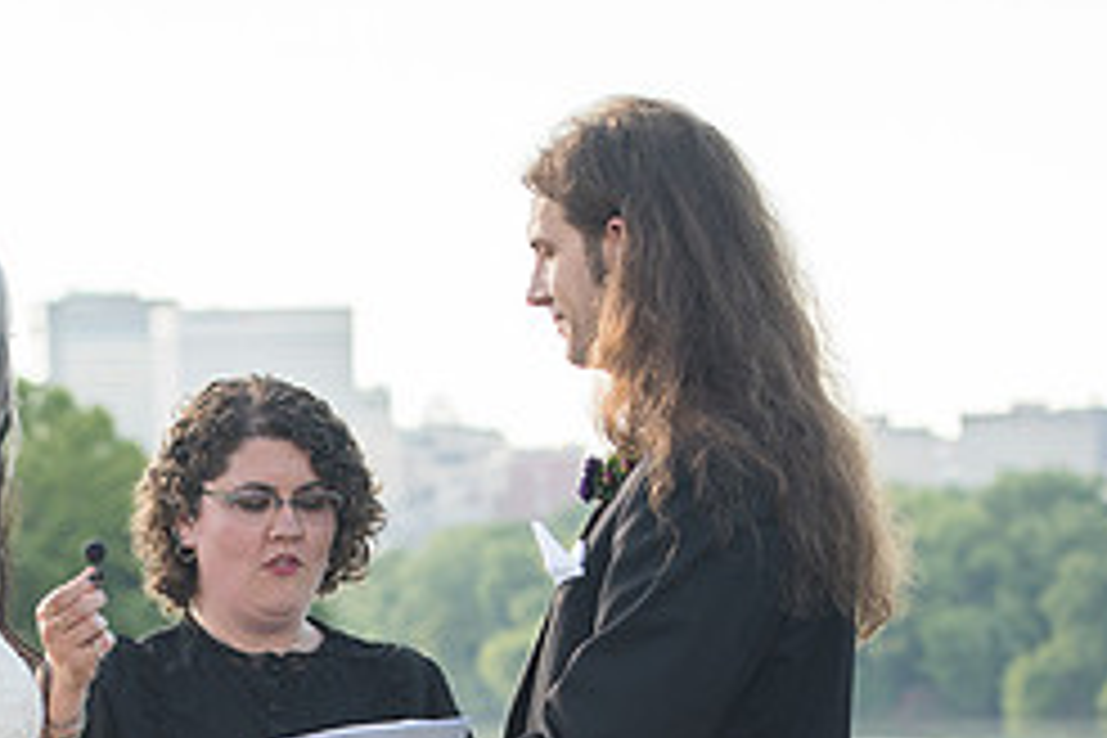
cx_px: 292
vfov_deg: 5.5
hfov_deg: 8.3
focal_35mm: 247
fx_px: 7595
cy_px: 1090
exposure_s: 1/250
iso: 125
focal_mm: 70
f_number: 4
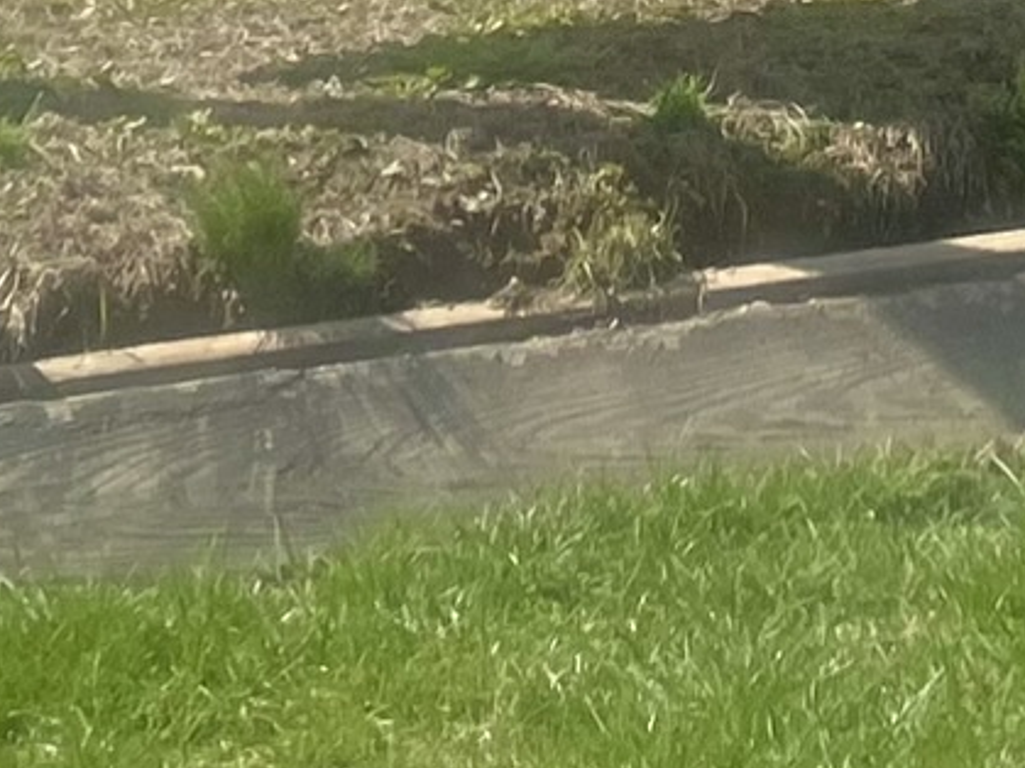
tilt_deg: +5.0
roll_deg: -1.1
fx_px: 3759
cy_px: -1039
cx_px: 1451
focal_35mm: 127
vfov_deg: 10.2
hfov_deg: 14.6
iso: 32
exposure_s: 1/5291
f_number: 1.6
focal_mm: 4.2
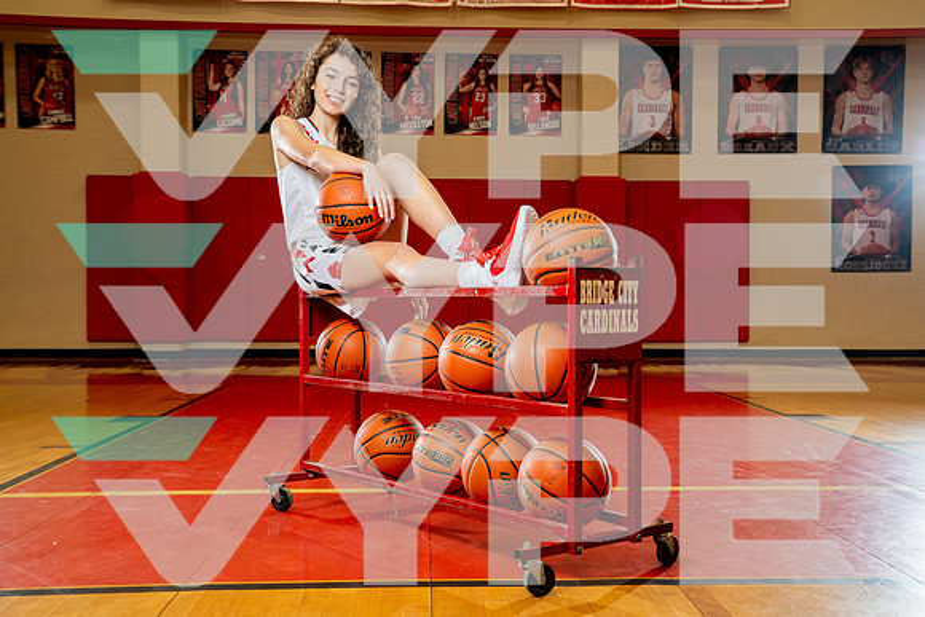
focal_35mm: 40
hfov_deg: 48.1
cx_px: 470
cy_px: 308
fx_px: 1037
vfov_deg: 33.2
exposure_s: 1/250
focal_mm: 39
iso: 500
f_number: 4.5
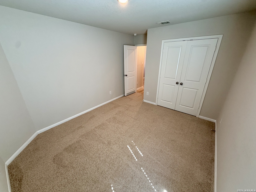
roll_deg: +0.0
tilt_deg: -22.4
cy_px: 96
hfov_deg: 102.1
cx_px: 128
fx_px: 104
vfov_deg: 85.7
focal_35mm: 14
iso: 160
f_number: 2.2
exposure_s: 1/60
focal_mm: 2.22
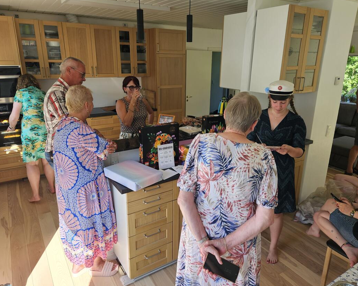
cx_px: 185
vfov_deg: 56.8
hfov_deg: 68.1
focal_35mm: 25
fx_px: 265
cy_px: 139
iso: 40
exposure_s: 1/180
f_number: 1.8
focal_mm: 5.4
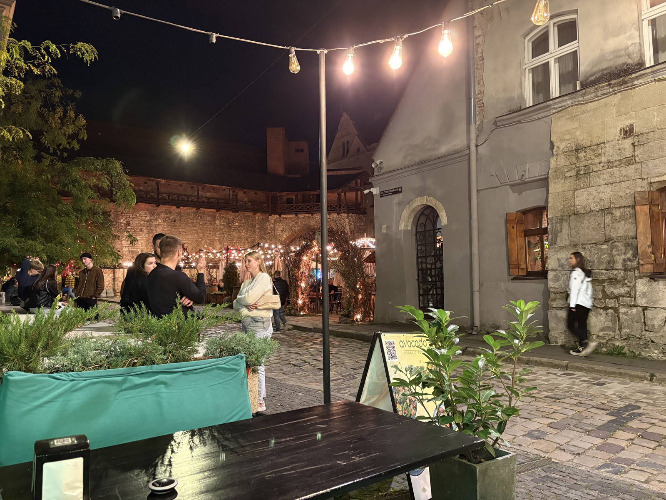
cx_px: 333
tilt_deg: +3.6
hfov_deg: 67.3
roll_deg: +1.1
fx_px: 500
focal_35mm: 26
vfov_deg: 53.1
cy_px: 250
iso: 500
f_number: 1.6
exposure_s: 1/25
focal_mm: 5.96
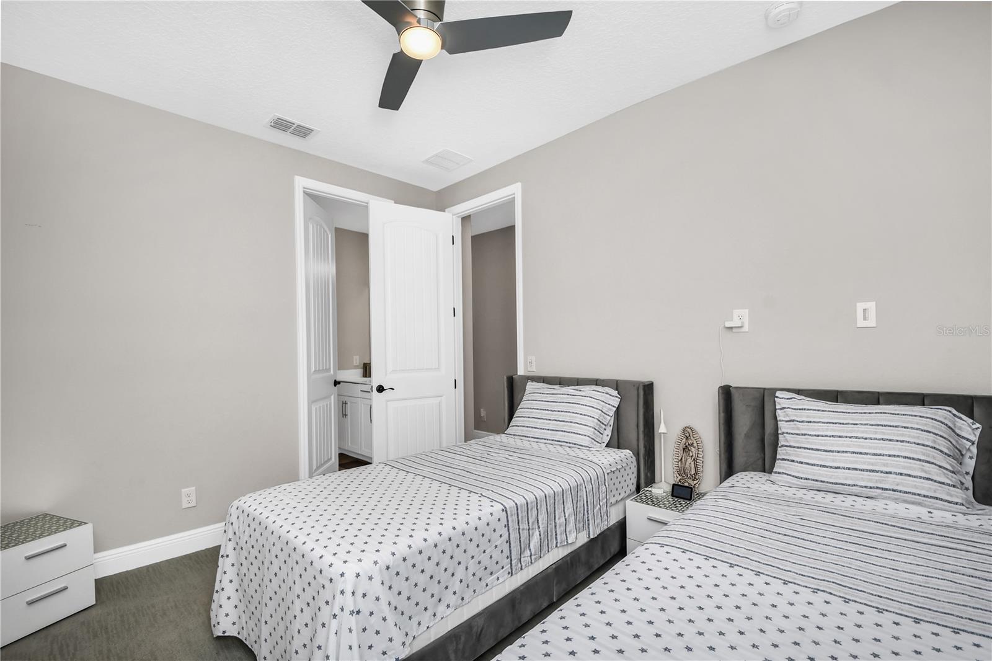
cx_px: 496
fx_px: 413
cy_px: 330
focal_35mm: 15
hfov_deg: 100.4
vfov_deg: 77.3
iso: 100
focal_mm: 10
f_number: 7.1
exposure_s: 1/100
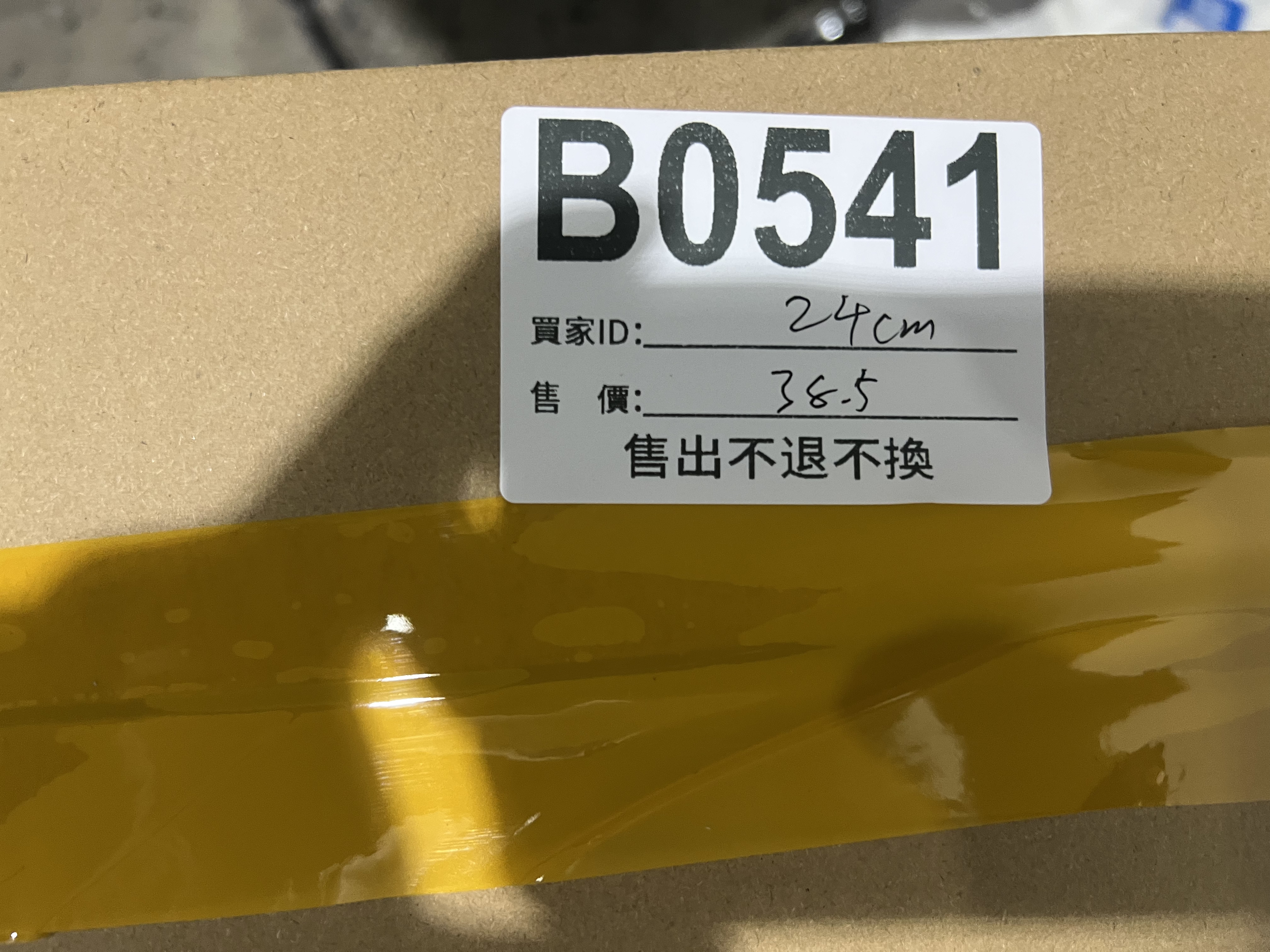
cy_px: 476
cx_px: 635
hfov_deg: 67.3
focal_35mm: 26
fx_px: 954
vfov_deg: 53.1
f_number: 1.5
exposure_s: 1/50
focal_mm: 5.7
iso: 250
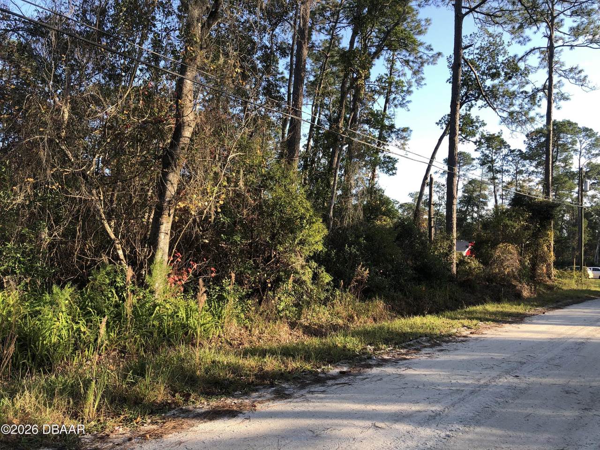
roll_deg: -1.4
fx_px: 485
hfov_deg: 63.4
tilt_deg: +2.5
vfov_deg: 49.7
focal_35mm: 28
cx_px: 300
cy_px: 225
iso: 20
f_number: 1.8
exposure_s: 1/310
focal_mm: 3.99
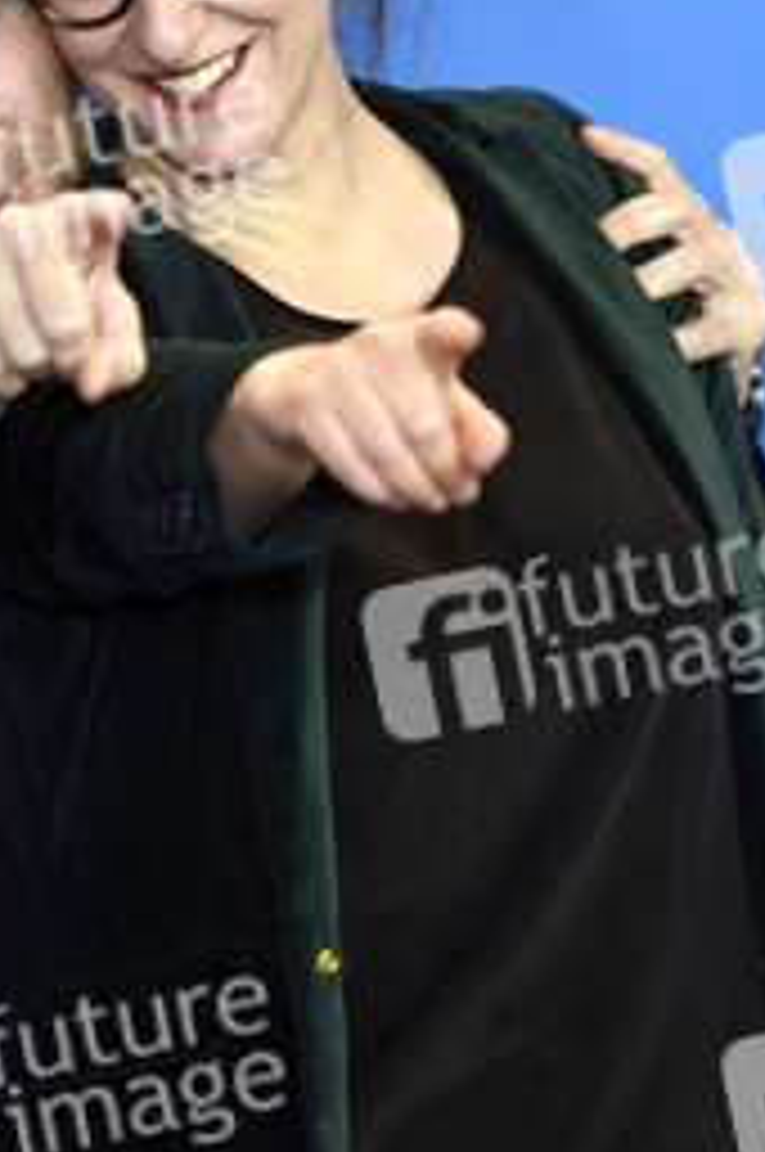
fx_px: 9357
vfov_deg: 7.0
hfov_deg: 4.7
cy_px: 410
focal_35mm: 293
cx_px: 184
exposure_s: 1/250
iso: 640
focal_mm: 125
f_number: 3.2
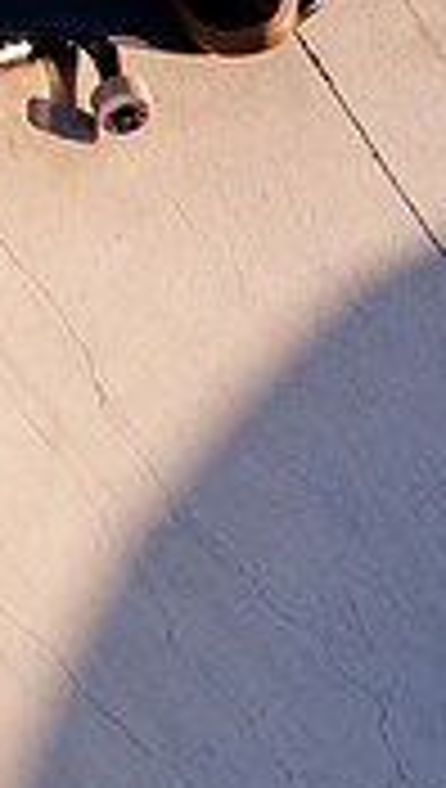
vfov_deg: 4.2
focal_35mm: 513
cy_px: -170
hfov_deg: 2.4
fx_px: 10739
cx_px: -225
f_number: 4
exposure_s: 1/3200
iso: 1000
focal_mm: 98
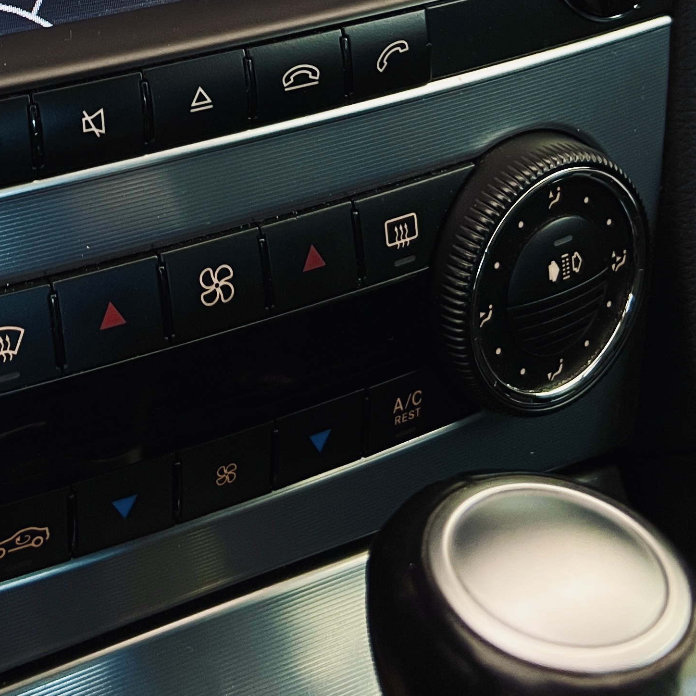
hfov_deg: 26.1
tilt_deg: -24.5
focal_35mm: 64
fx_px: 1456
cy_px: -180
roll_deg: -2.2
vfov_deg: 24.0
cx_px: 83
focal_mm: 5.7
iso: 250
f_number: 1.5
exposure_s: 1/60
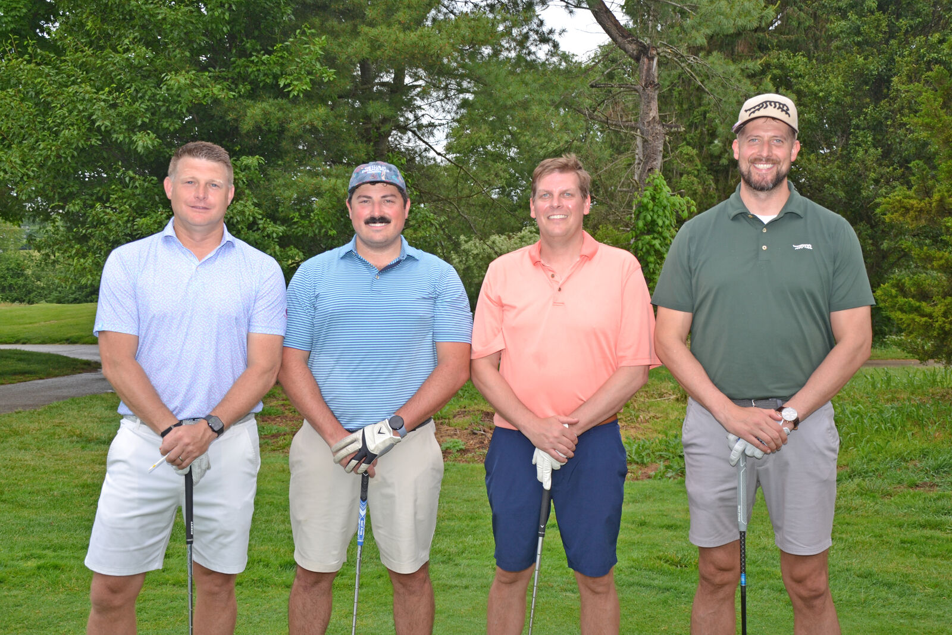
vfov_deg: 31.9
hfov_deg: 46.4
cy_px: 318
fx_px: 1111
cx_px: 476
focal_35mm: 42
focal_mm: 28
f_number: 5.6
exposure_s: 1/125
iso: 140
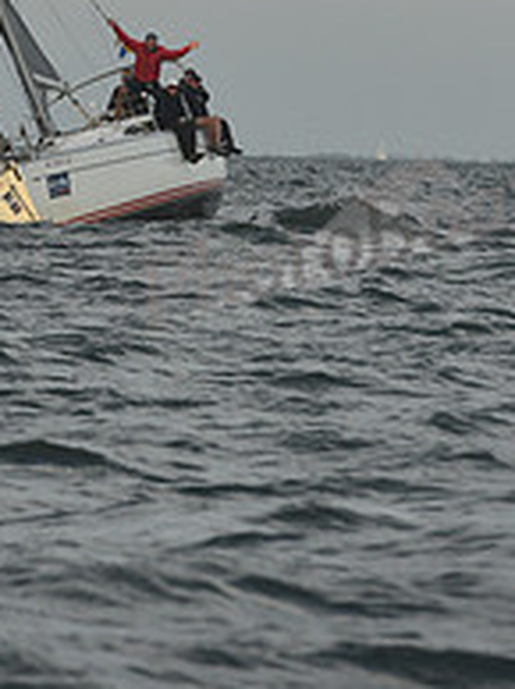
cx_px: -44
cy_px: -259
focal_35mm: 475
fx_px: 9443
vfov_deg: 4.2
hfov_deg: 3.1
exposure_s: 1/640
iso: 250
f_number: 5.6
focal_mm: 165
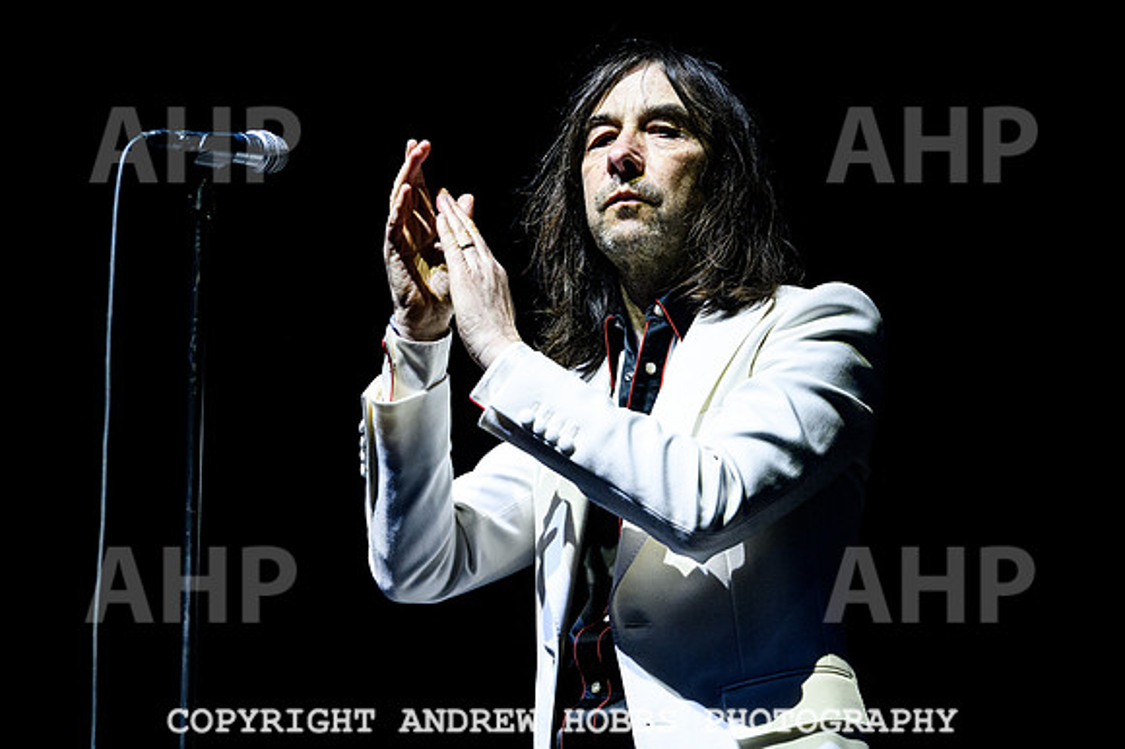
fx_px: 5369
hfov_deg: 12.0
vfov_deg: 8.0
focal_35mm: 172
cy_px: 289
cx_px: 690
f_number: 4.5
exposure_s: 1/2000
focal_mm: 140
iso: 5000
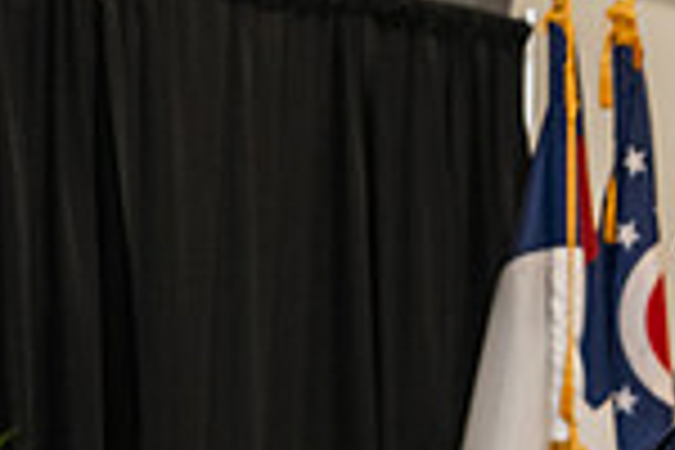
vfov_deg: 5.1
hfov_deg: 7.4
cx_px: 1202
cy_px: 430
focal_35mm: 271
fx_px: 5081
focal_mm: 70
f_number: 5
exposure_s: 1/200
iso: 2500
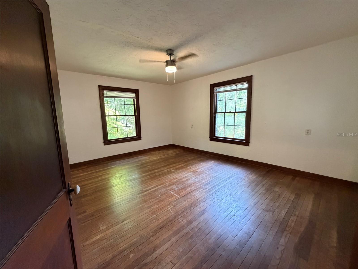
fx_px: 145
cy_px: 134
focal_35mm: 14
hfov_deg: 102.1
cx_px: 179
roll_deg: +3.0
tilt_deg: -6.4
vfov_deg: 85.7
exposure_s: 1/60
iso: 640
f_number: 2.2
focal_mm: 2.22
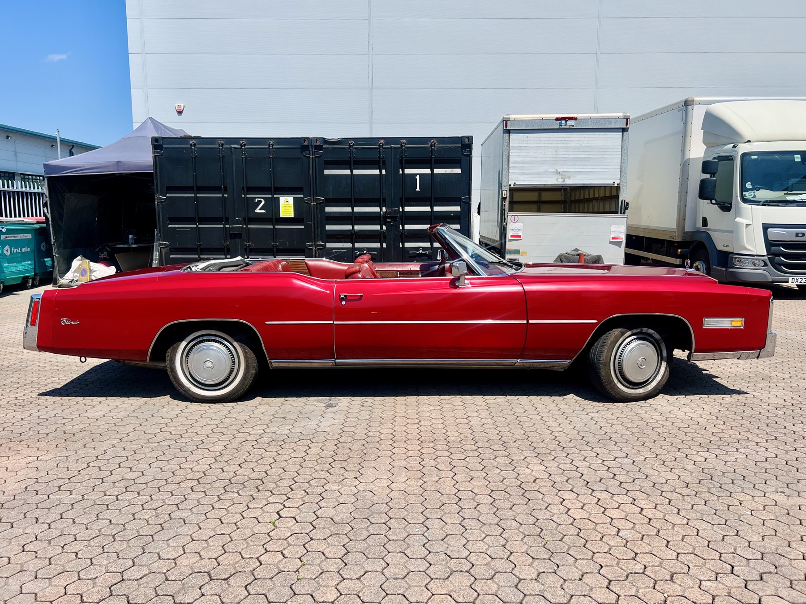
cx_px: 403
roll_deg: +0.9
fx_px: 605
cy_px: 302
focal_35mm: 26
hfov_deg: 67.3
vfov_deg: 53.1
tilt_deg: -7.3
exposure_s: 1/4630
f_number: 1.5
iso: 50
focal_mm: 5.7
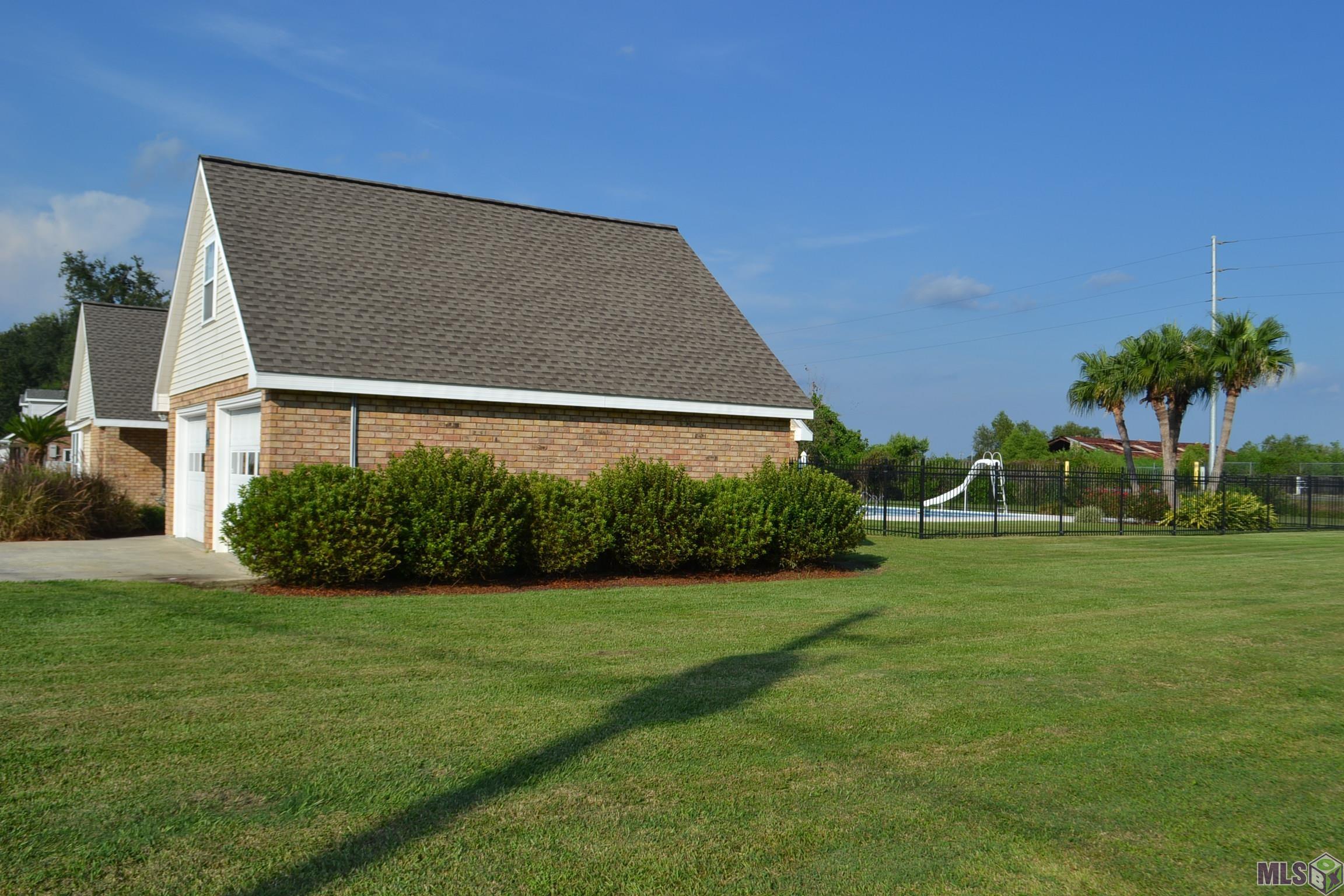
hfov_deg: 61.9
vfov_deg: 43.6
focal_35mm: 30
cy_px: 448
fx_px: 1120
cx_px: 672
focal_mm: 20
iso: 100
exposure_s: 1/320
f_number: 9
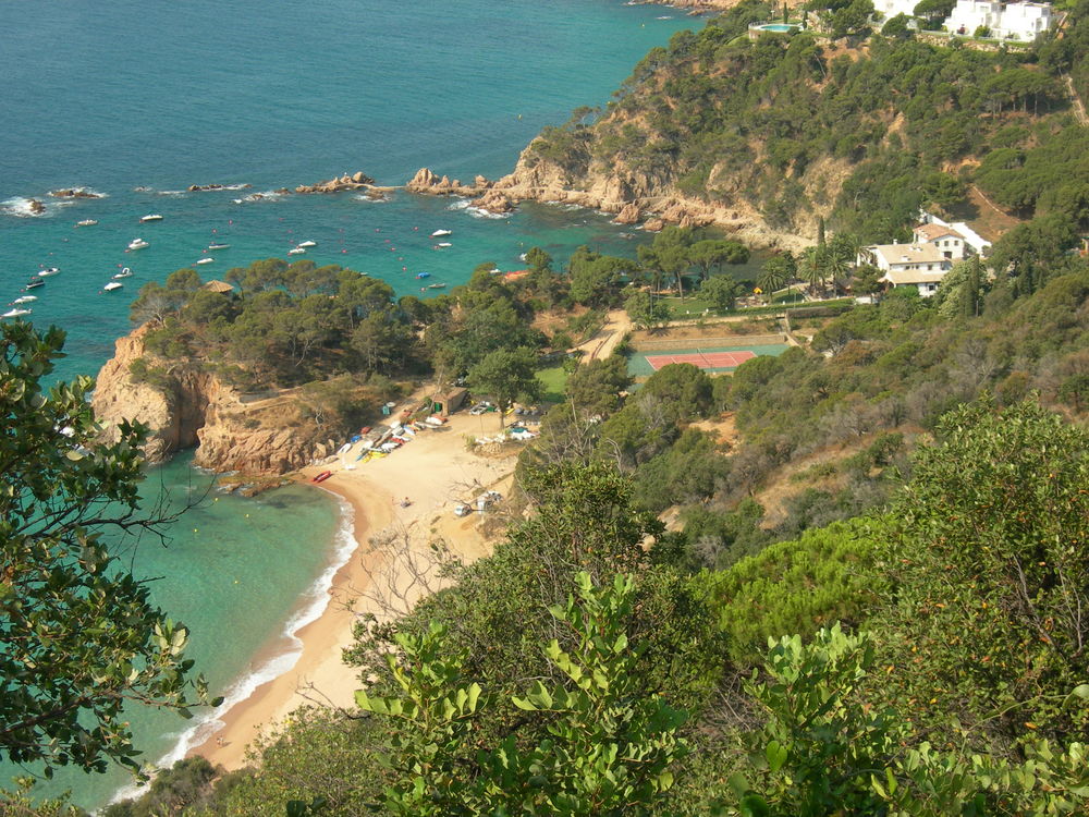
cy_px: 408
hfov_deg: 27.0
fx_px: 2265
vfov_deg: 20.4
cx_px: 544
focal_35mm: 72
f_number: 6.3
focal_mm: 14.9
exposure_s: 1/194
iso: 50
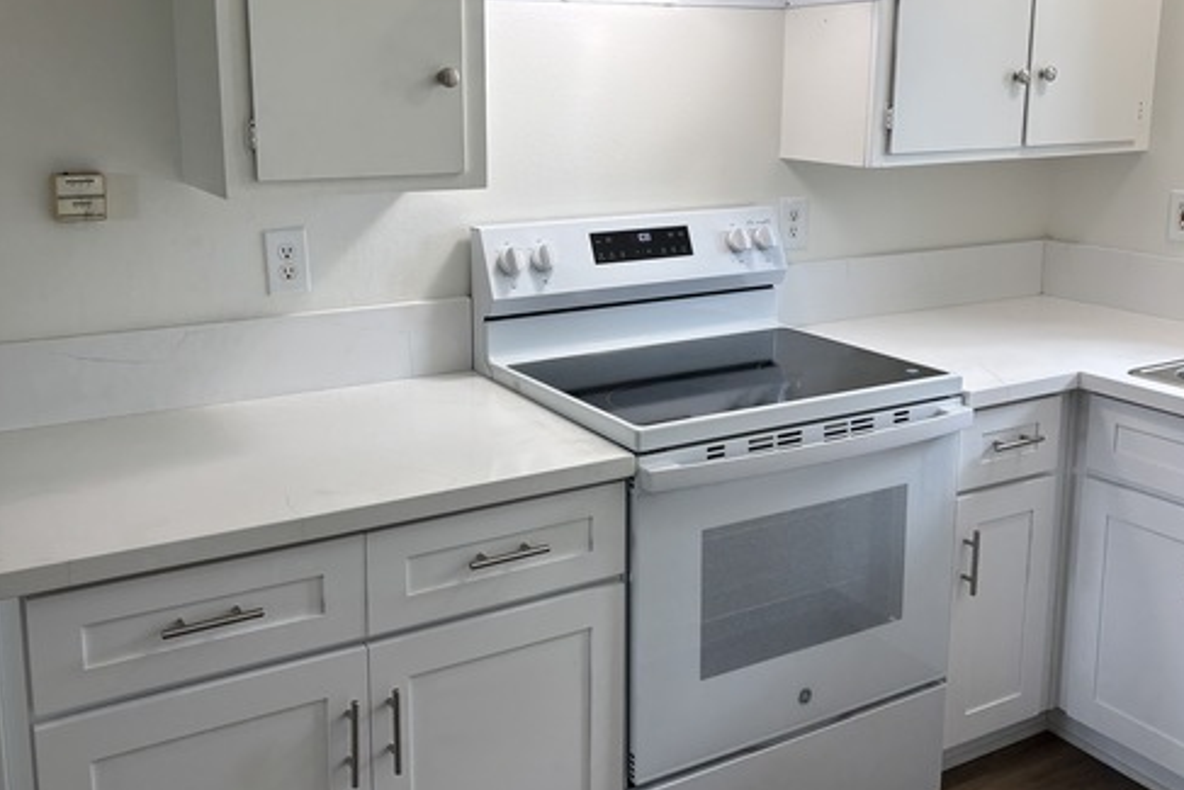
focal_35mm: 37
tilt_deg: -10.3
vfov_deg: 35.7
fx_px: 1217
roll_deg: -1.4
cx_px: 598
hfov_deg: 51.9
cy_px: 286
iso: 64
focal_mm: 5.96
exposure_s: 1/120
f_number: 1.6
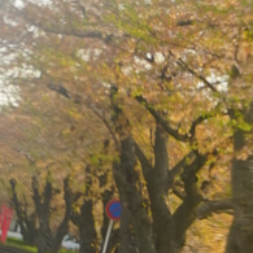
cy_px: 147
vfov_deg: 6.2
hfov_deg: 6.2
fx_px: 2332
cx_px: 15
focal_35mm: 282
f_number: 5.6
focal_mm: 54
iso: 100
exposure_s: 1/125
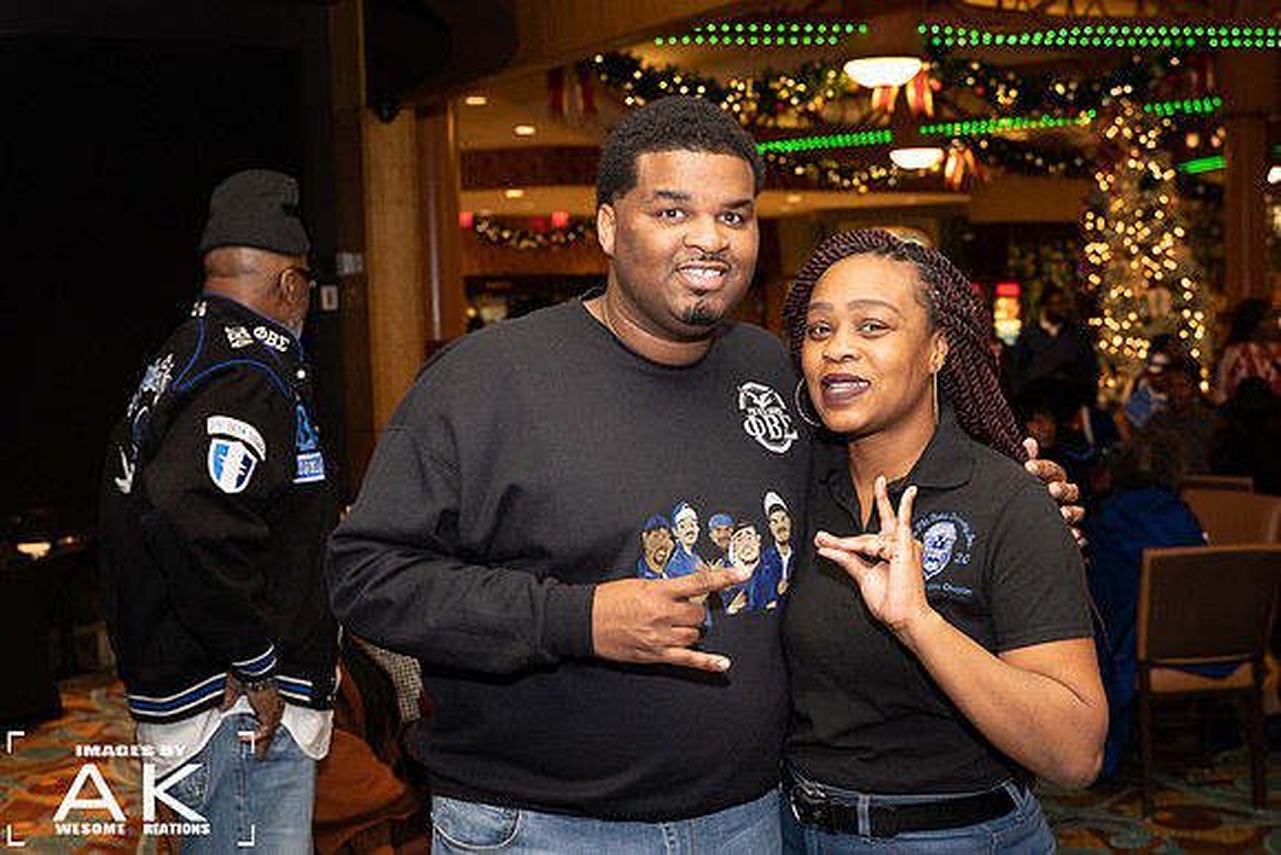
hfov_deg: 46.4
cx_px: 640
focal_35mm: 42
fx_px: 1495
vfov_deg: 31.9
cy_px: 428
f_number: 3.5
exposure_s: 1/100
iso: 1600
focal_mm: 28
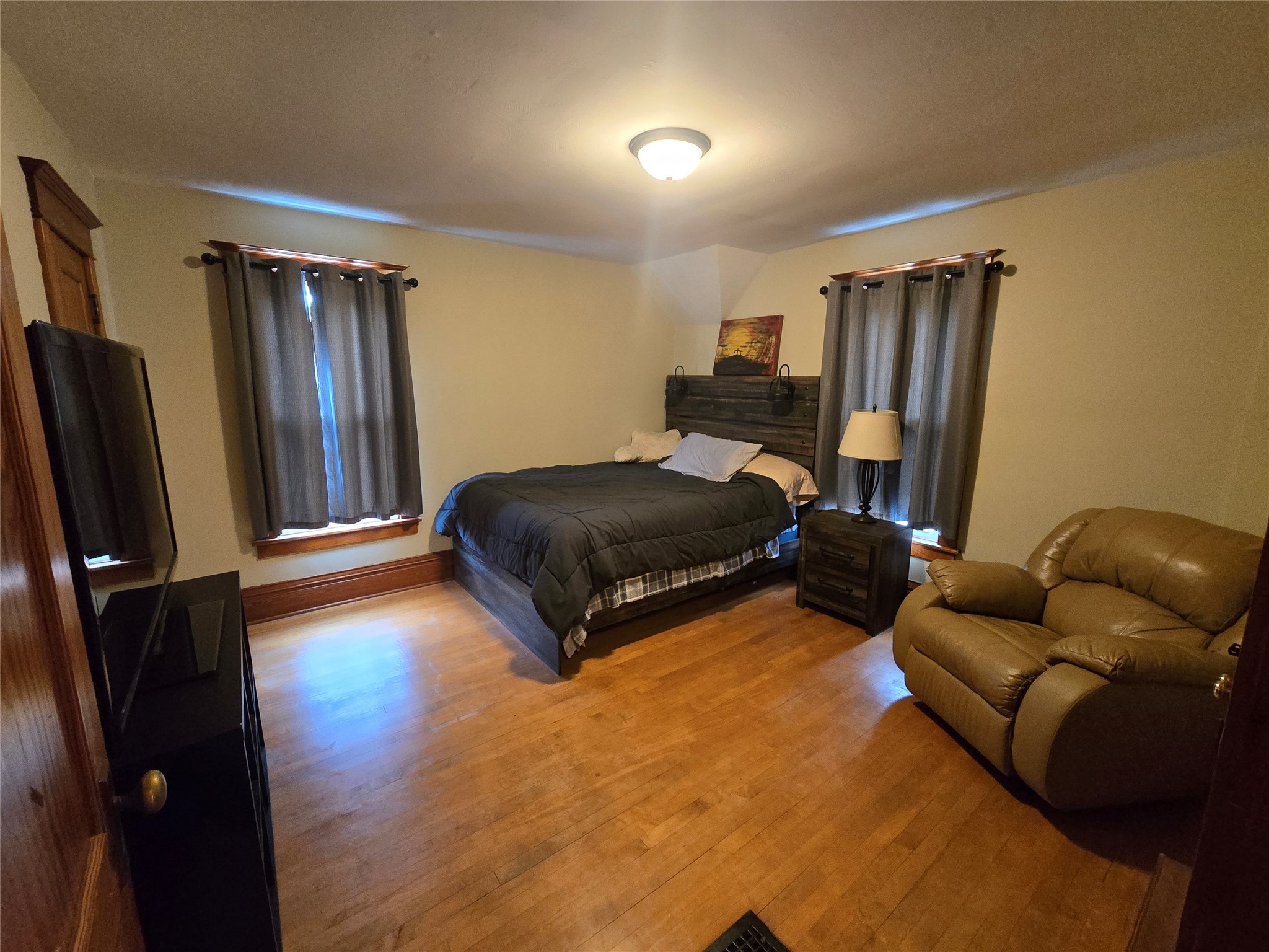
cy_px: 476
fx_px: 477
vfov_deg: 89.9
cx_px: 634
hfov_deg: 106.2
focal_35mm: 13
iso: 1000
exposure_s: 1/60
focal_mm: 2.2
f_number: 2.2
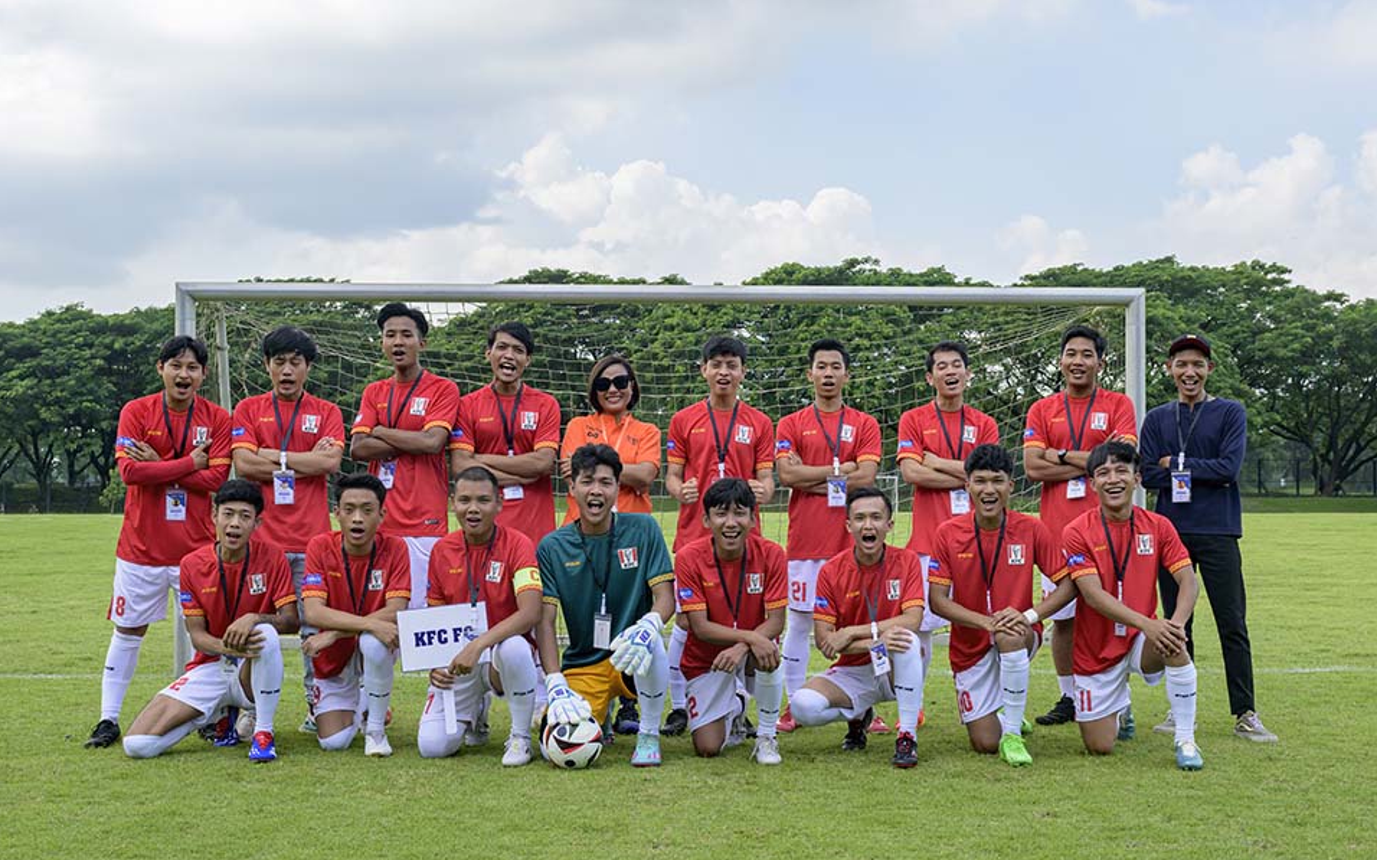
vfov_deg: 29.8
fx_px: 1613
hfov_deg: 46.2
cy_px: 412
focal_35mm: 43
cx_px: 687
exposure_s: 1/400
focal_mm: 42
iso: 400
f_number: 8
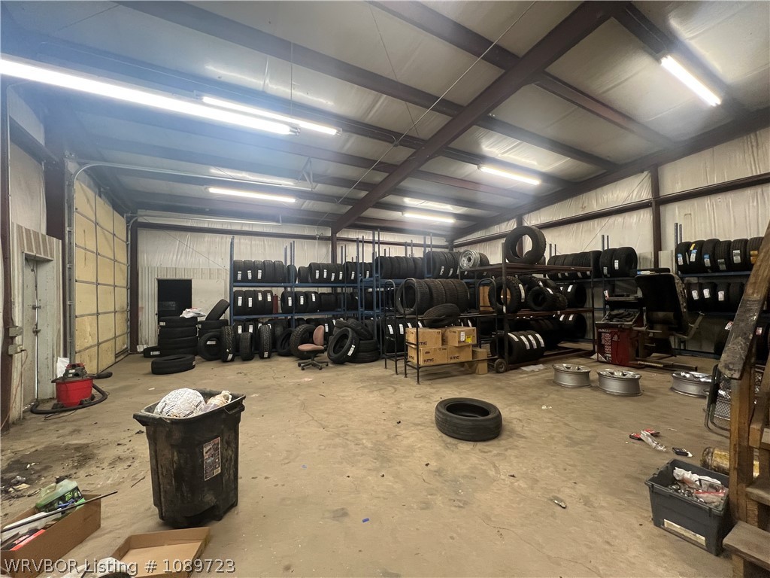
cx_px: 385
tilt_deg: +0.9
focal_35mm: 13
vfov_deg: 89.9
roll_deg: +0.2
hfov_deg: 106.2
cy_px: 289
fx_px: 289
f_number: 1.8
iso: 250
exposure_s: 1/60
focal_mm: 1.57
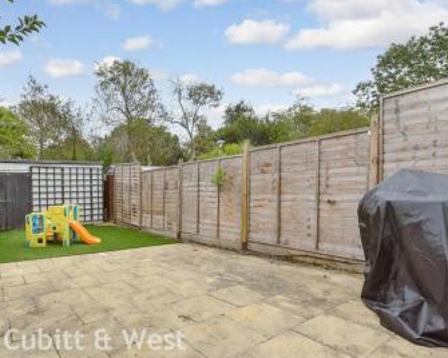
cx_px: 182
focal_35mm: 20
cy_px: 194
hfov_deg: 79.5
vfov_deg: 68.0
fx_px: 265
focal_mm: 10
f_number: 8
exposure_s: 1/100
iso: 160
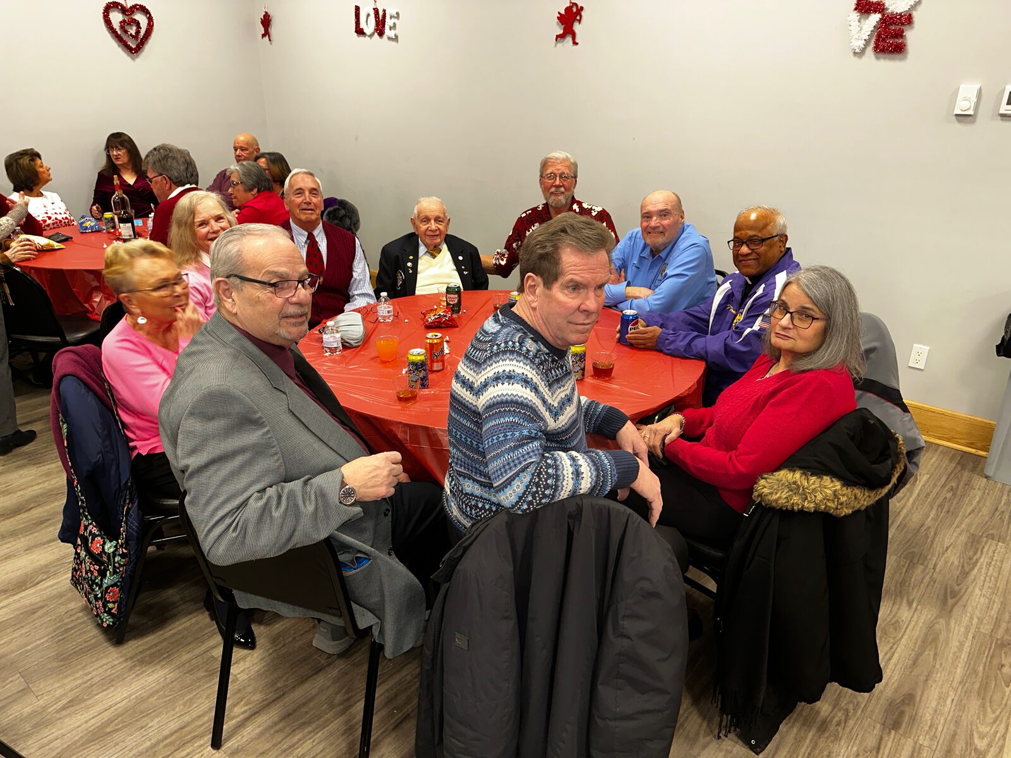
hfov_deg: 71.6
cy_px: 379
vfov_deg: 56.8
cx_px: 506
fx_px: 701
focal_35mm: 24
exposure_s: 1/35
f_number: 1.78
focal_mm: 6.86
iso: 100
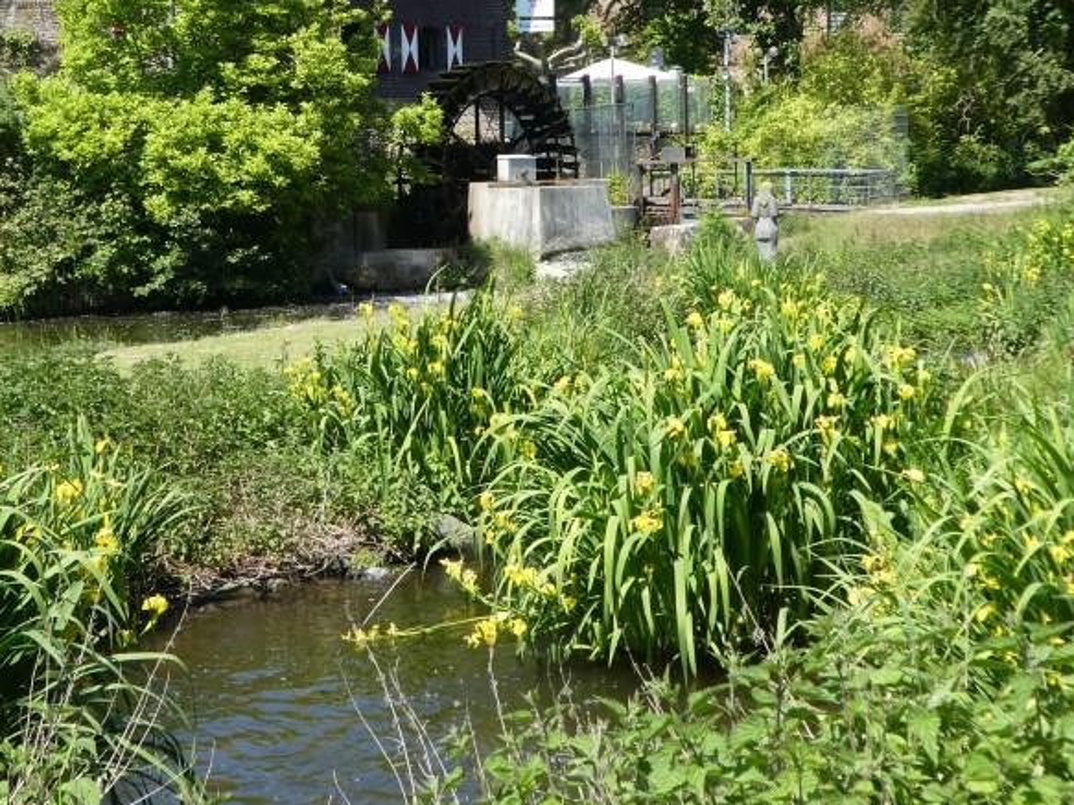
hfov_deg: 33.2
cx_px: 457
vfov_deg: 24.9
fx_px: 1799
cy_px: 192
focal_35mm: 58
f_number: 3.6
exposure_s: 1/320
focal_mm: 5.8
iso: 80
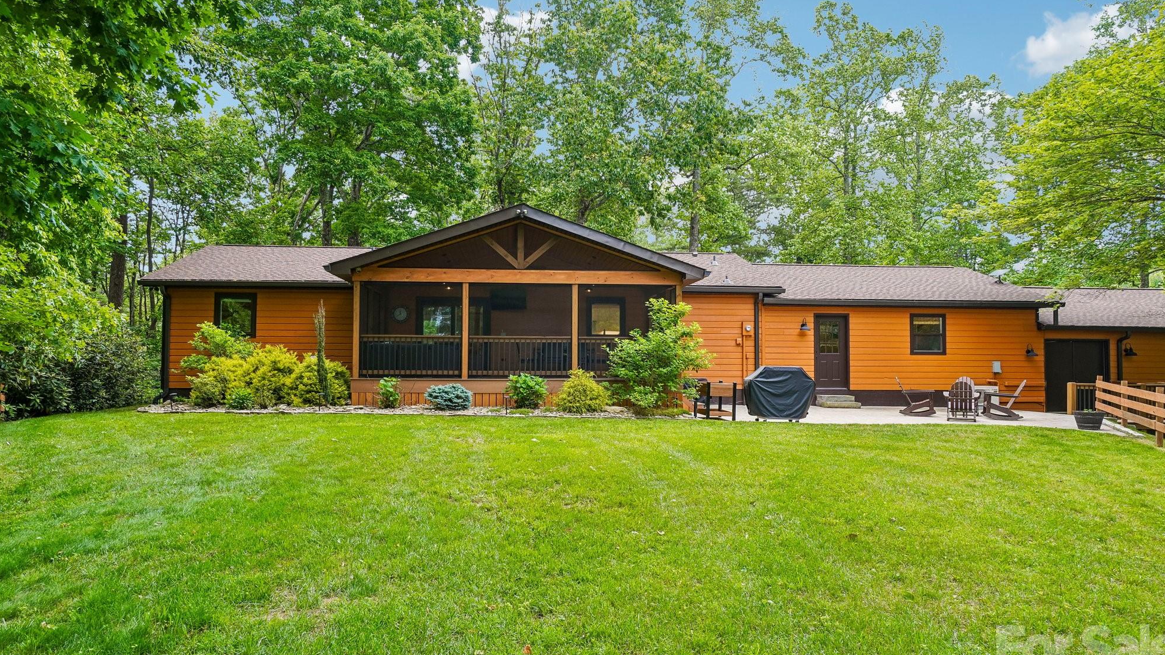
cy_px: 340
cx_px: 581
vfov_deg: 44.4
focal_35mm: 26
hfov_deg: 71.9
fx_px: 803
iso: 125
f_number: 8
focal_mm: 16
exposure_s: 1/30
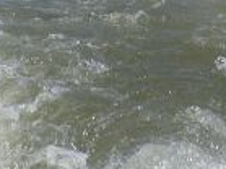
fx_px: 1318
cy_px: -240
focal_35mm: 202
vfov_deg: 6.9
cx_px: 161
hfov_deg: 9.8
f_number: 5.6
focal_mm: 5.8
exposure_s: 1/500
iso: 80
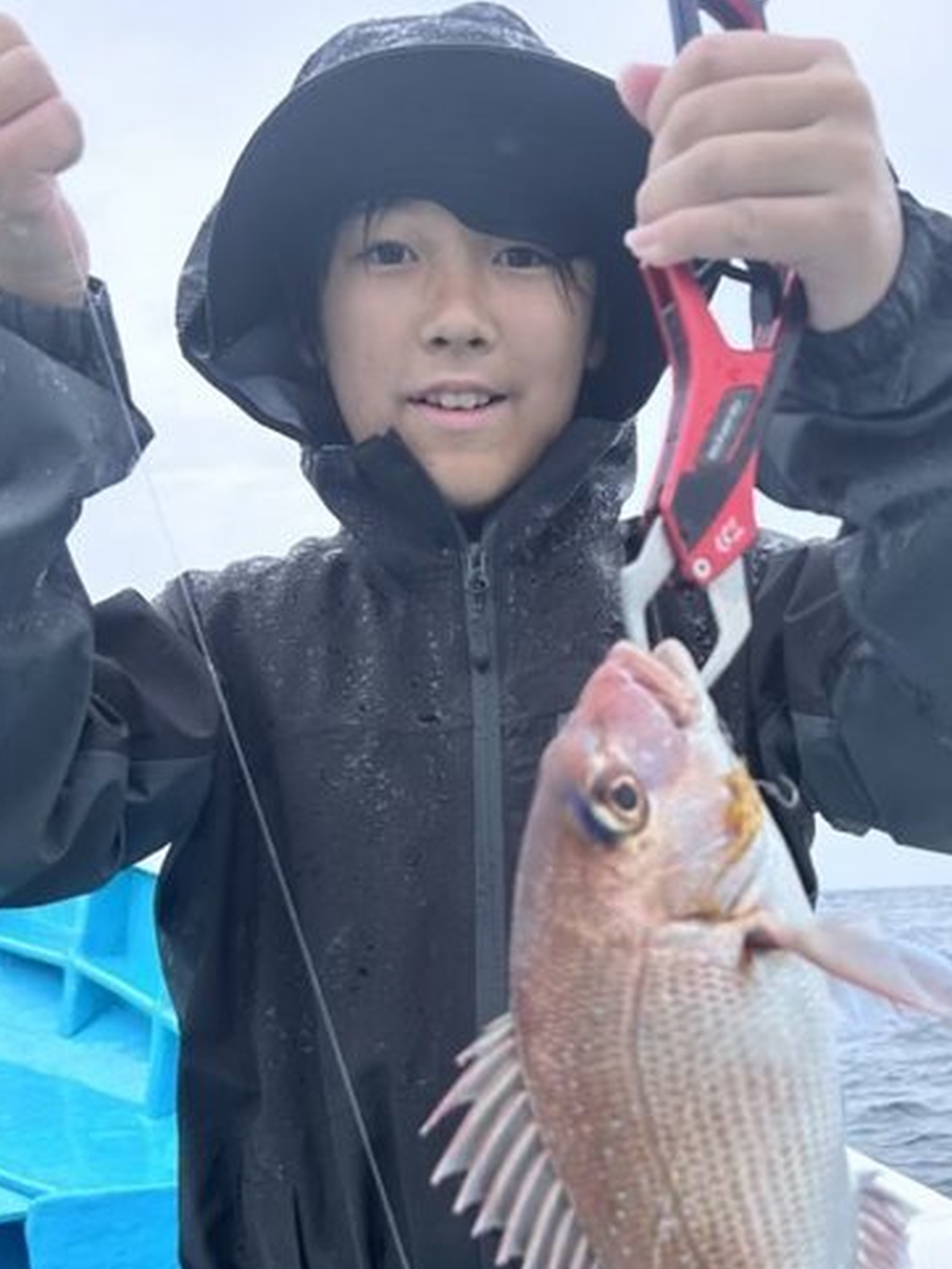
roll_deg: +2.9
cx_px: 594
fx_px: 1685
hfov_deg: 31.4
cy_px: 849
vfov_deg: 40.7
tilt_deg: +2.5
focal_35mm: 46
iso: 50
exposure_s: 1/887
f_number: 1.5
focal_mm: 5.7
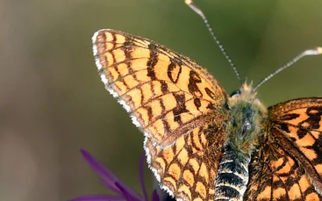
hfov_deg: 7.5
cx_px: 223
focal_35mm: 279
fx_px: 2447
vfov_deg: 4.7
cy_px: 136
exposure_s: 1/500
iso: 200
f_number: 6.3
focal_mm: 105
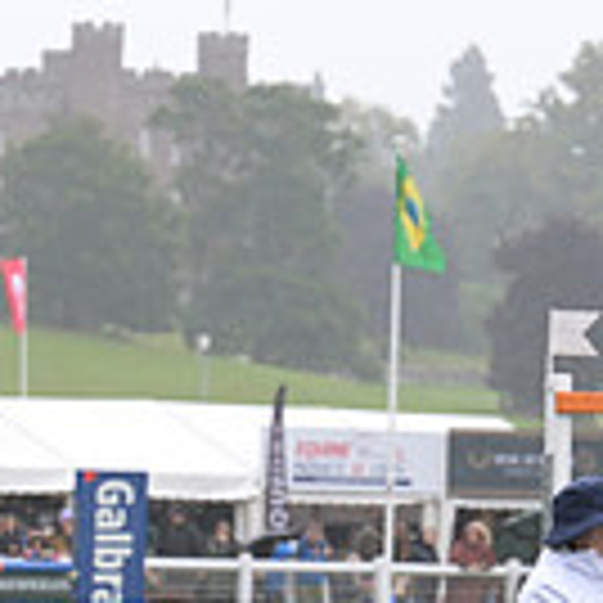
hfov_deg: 4.8
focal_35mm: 357
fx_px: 7036
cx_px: -684
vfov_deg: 4.9
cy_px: 614
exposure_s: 1/800
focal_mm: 97
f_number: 5.6
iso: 900
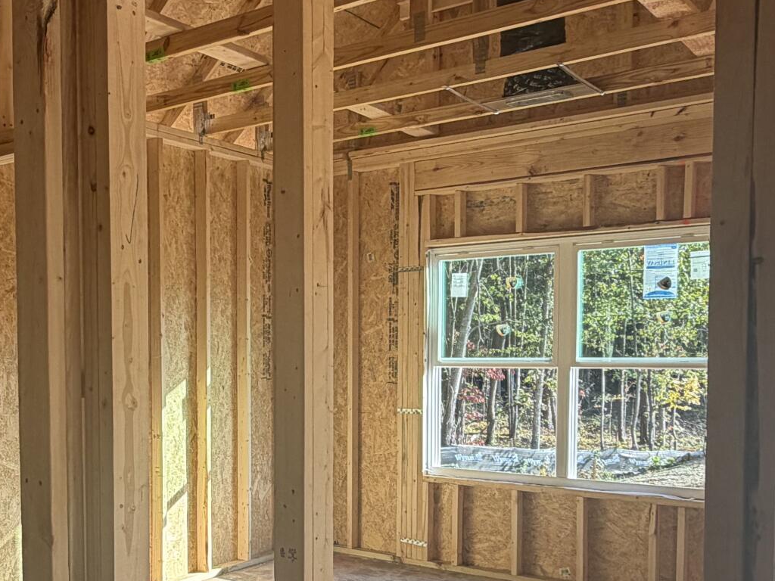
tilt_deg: -3.0
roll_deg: +0.0
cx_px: 258
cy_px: 397
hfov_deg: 45.1
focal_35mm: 41
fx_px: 918
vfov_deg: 34.7
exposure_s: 1/141
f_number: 2.2
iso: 50
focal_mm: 2.22
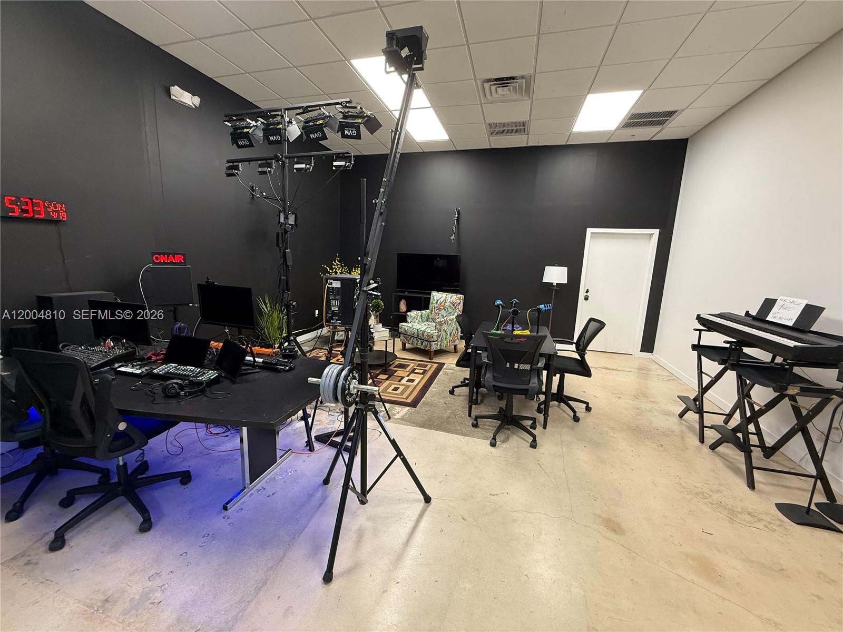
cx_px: 422
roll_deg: -1.7
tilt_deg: -9.1
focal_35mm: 14
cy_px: 316
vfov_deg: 85.7
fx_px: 341
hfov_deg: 102.1
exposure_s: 1/60
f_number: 2.2
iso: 400
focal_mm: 2.22
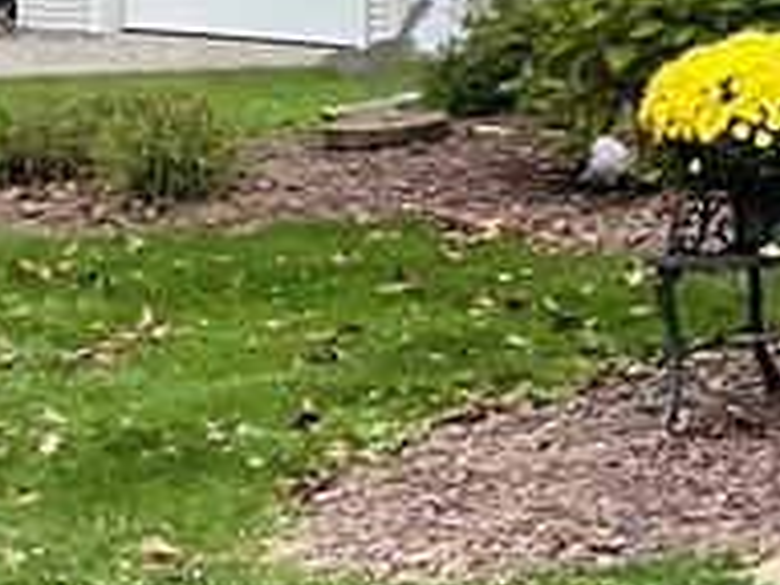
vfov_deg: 9.4
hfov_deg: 10.9
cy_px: -199
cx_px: 1832
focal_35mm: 155
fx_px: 3493
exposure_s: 1/60
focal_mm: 3
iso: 50
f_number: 1.8
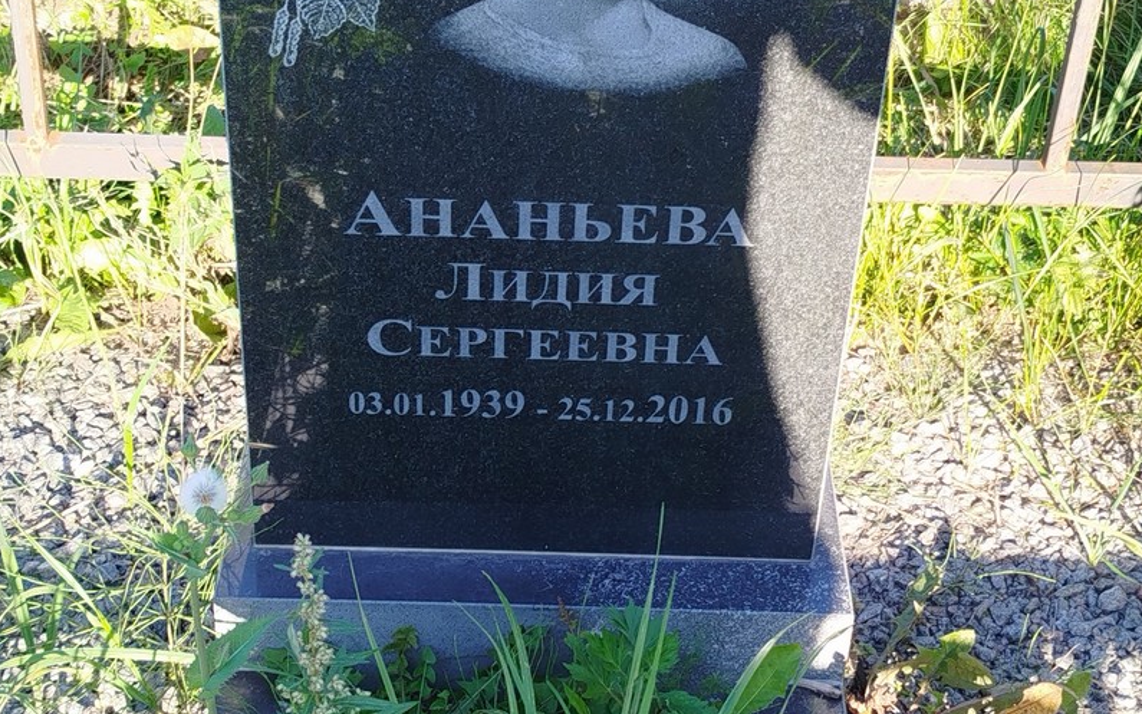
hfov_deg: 32.0
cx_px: 569
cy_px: 319
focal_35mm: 64
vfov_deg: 20.3
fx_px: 1992
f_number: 1.7
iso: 50
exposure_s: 1/160
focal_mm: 5.31
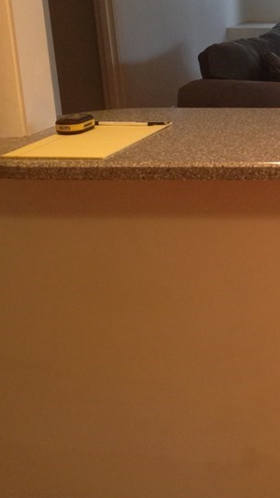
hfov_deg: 15.4
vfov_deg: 30.3
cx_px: 475
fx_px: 912
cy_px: 154
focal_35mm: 69
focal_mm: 4.12
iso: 80
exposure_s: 1/20
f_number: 2.4
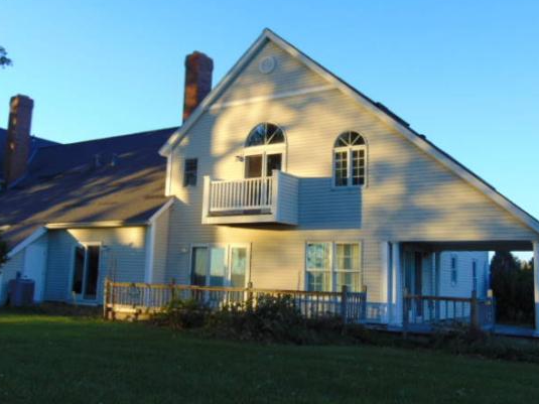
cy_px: 188
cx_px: 260
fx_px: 592
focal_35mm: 38
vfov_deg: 37.7
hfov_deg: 49.0
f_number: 3.2
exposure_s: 1/160
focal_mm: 6.3
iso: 80
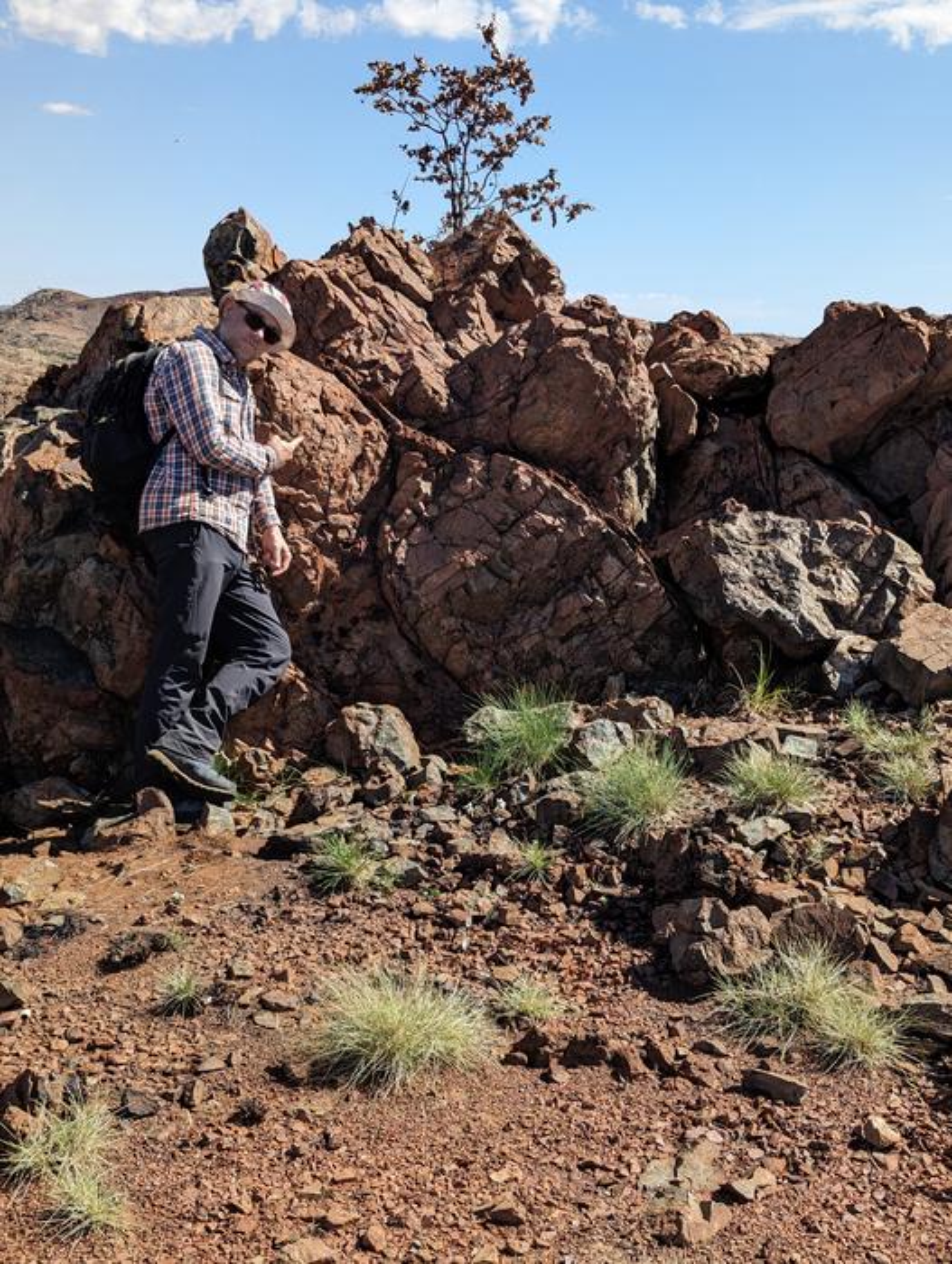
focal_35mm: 48
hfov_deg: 30.3
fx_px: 1756
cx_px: 476
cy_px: 632
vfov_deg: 39.6
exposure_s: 1/1460
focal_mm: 6.81
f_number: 1.85
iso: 42
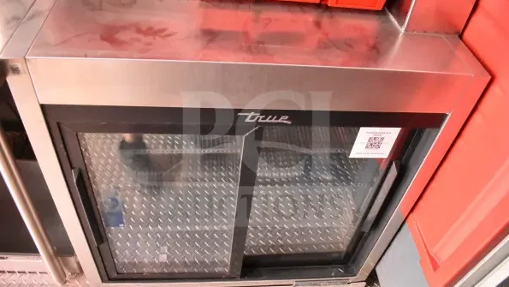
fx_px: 391
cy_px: 159
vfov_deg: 40.2
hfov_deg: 66.1
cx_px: 256
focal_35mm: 29
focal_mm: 18
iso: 14400
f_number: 3.5
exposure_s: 1/30
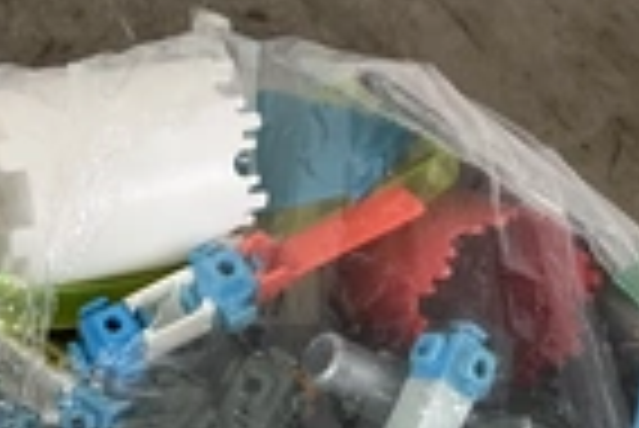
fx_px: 1457
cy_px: 622
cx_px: 117
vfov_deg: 15.5
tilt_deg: -55.2
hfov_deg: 24.3
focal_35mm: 82
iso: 20
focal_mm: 3
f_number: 1.8
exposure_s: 1/162
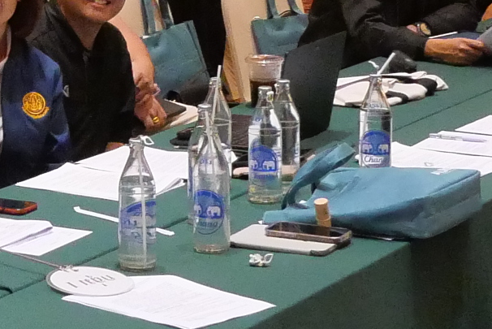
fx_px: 2010
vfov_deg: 9.3
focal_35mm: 147
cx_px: -149
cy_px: -28
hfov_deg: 13.4
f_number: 4.5
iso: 3200
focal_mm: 12
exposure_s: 1/160
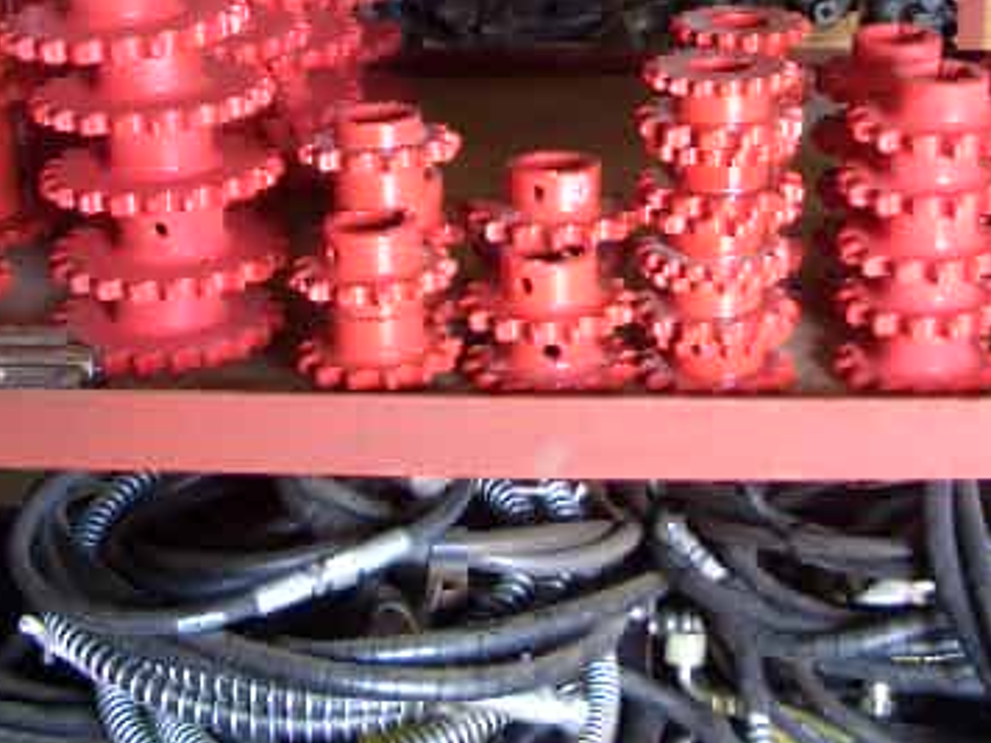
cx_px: 624
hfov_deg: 30.6
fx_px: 1804
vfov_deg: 22.7
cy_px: 78
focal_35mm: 63
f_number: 2.6
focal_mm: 5.8
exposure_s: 1/13
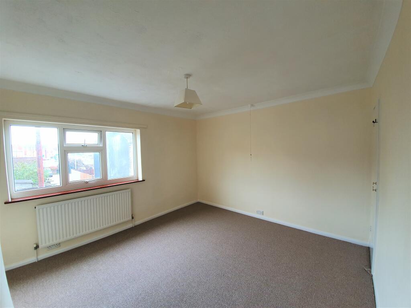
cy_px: 154
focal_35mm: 13
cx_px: 206
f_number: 2.2
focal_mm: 1.8
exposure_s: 1/50
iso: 80
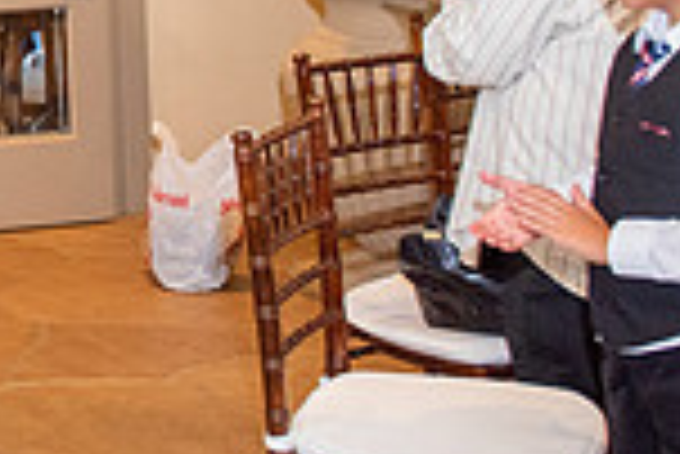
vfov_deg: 14.4
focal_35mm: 92
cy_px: -88
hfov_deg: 18.6
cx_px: -441
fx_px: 1739
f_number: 3.5
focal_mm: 24
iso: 1600
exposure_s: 1/125
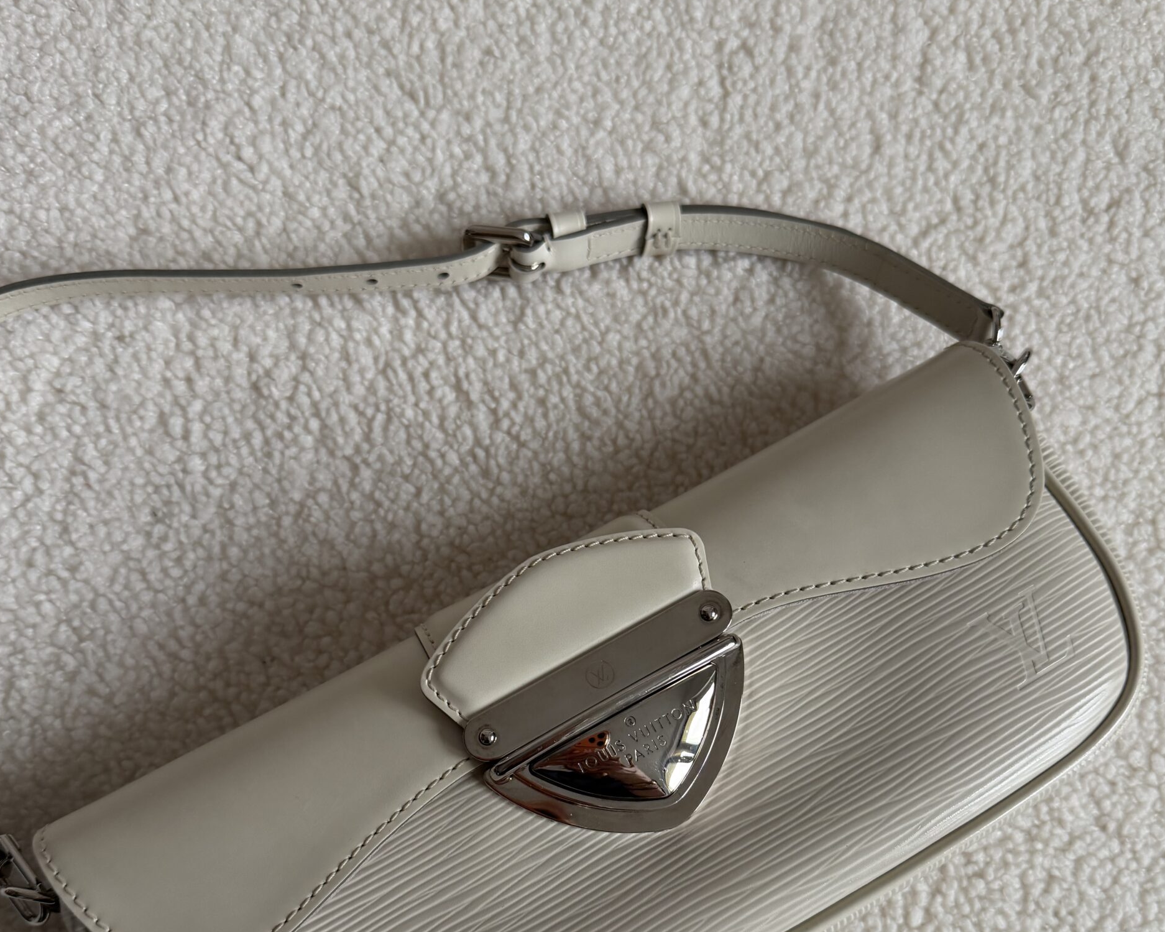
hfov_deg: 55.7
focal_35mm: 32
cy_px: 639
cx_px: 581
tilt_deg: -81.5
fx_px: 1103
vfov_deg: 44.9
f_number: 1.78
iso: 200
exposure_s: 1/121
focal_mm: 6.76
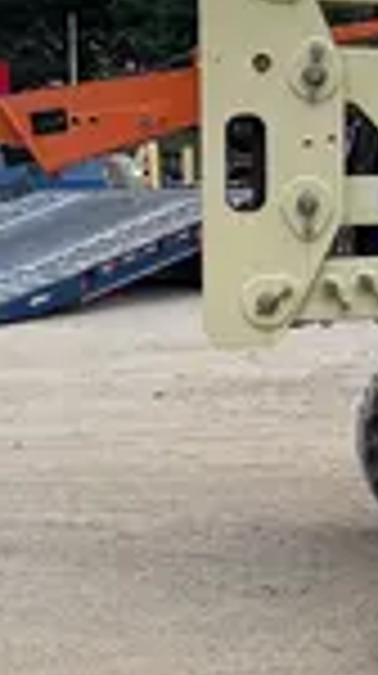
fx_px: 1859
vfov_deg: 20.6
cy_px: 290
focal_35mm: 104
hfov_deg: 11.5
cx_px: 346
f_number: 1.6
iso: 50
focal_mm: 5.1
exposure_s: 1/2101
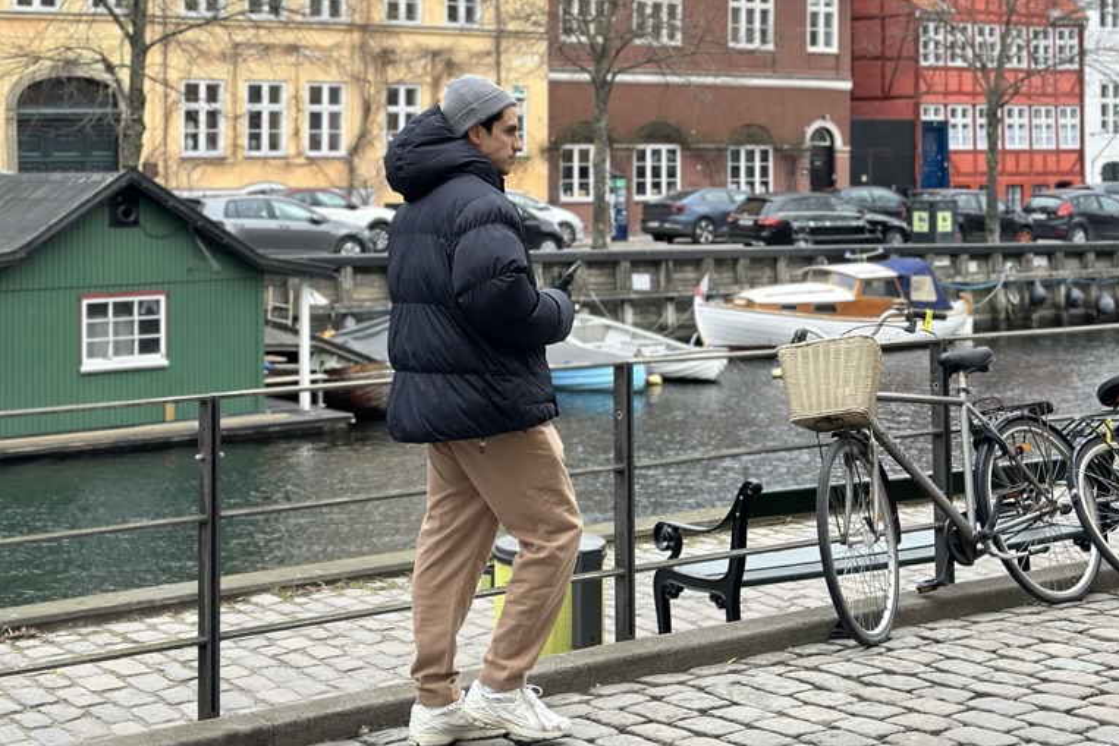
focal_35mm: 67
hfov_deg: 30.1
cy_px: 114
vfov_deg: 20.0
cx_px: 562
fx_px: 2083
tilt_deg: -0.2
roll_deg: +1.1
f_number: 1.78
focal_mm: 6.86
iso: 80
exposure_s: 1/836
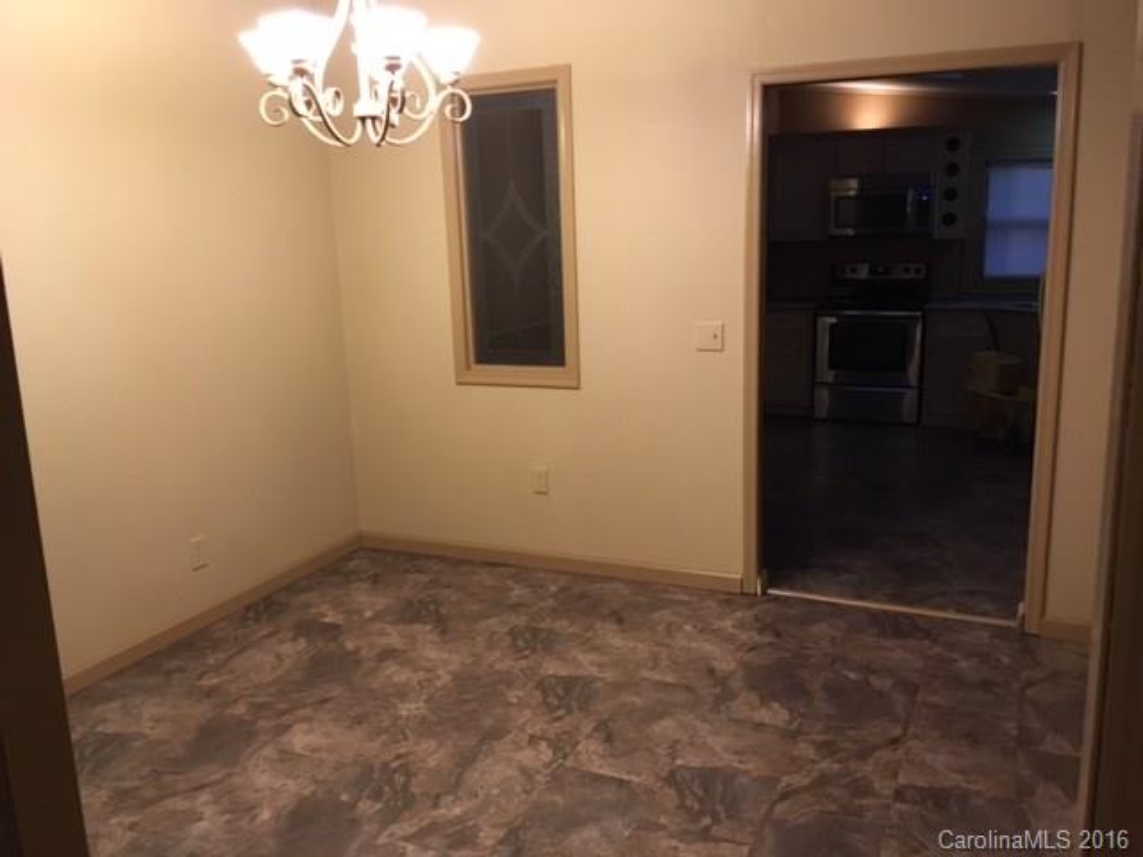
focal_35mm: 29
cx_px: 572
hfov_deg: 61.7
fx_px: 958
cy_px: 428
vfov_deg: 48.2
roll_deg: +3.3
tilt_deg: -11.8
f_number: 2.2
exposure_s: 1/24
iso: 200
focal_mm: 4.15
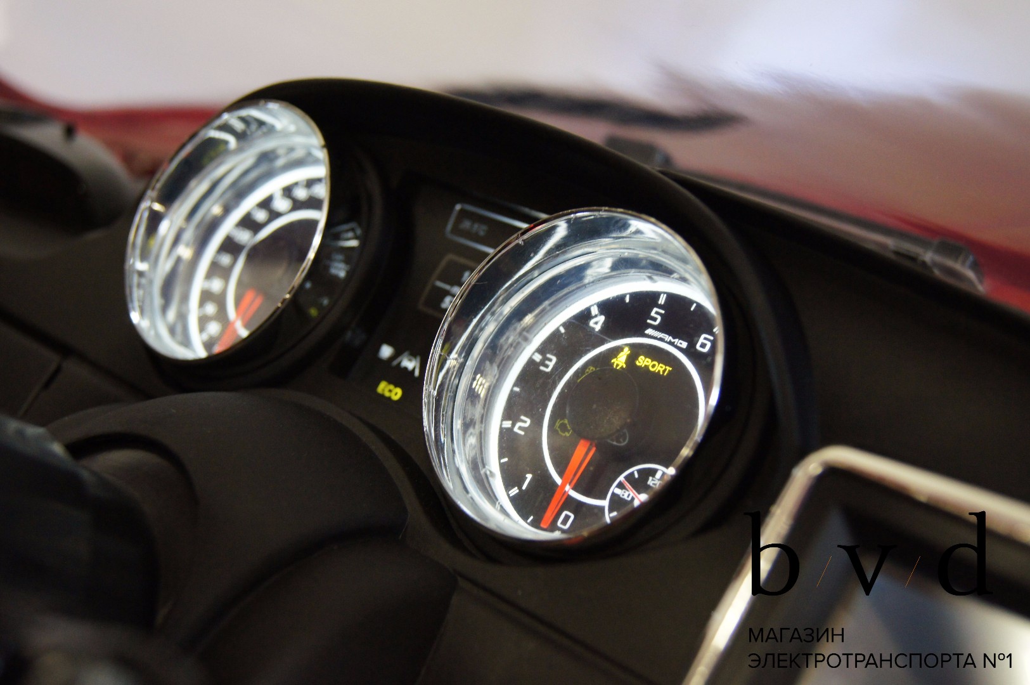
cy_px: 342
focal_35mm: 52
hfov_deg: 37.9
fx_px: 1501
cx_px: 515
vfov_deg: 25.7
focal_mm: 35
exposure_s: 1/40
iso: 1600
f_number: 5
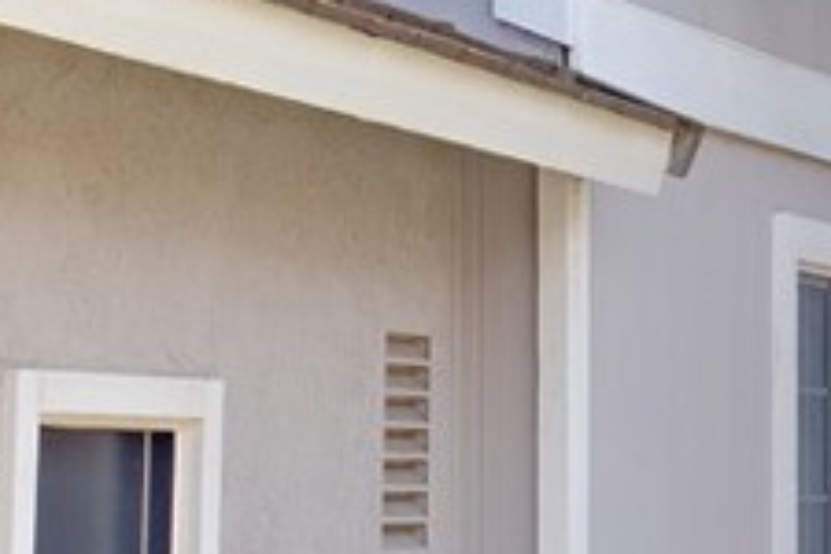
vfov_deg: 8.6
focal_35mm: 159
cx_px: 776
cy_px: 201
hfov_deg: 12.8
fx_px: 3670
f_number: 9
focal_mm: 23
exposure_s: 1/160
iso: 200
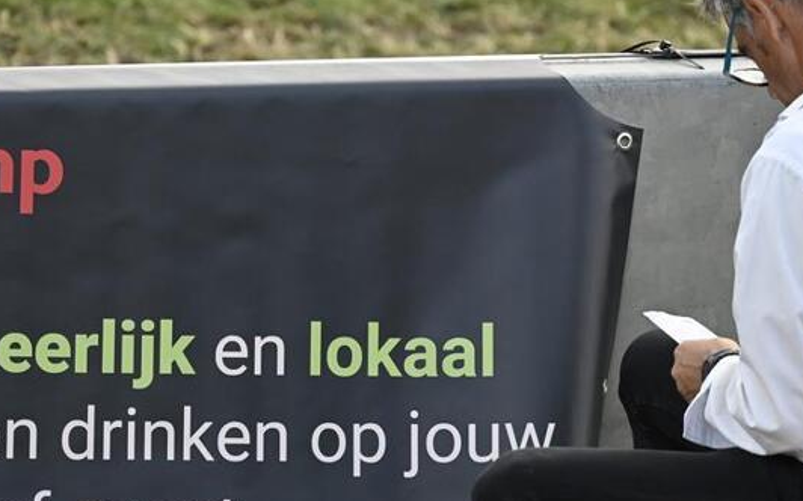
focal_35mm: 551
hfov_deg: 3.8
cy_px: 247
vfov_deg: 2.4
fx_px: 12053
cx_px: 391
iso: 320
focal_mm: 290
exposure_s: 1/400
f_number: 5.3
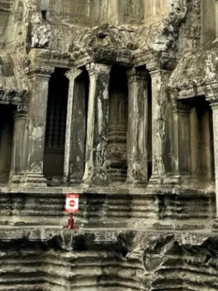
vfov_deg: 24.5
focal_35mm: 71
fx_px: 595
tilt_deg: +23.8
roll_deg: -1.2
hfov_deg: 20.7
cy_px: -69
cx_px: 133
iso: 80
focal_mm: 6.76
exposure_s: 1/1215
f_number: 1.78
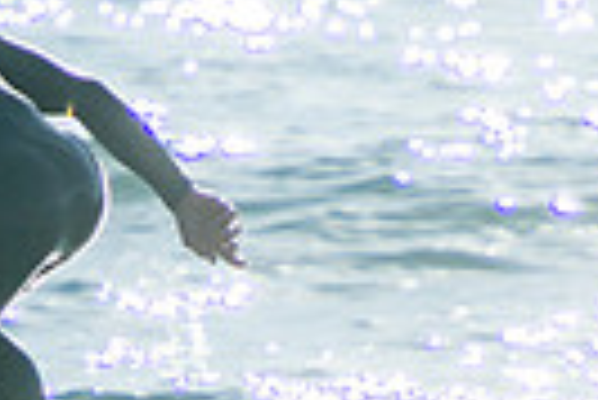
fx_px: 36950
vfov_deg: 0.6
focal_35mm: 2222
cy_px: 564
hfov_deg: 0.9
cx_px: 315
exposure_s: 1/1250
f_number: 6.3
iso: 100
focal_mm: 340
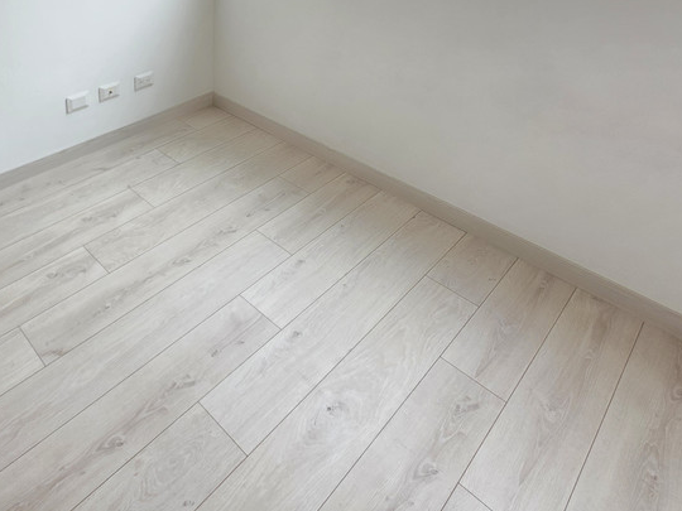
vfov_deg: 45.6
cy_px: 11
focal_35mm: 26
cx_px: 210
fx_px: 512
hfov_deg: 64.9
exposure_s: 1/120
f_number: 1.9
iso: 80
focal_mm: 2.2
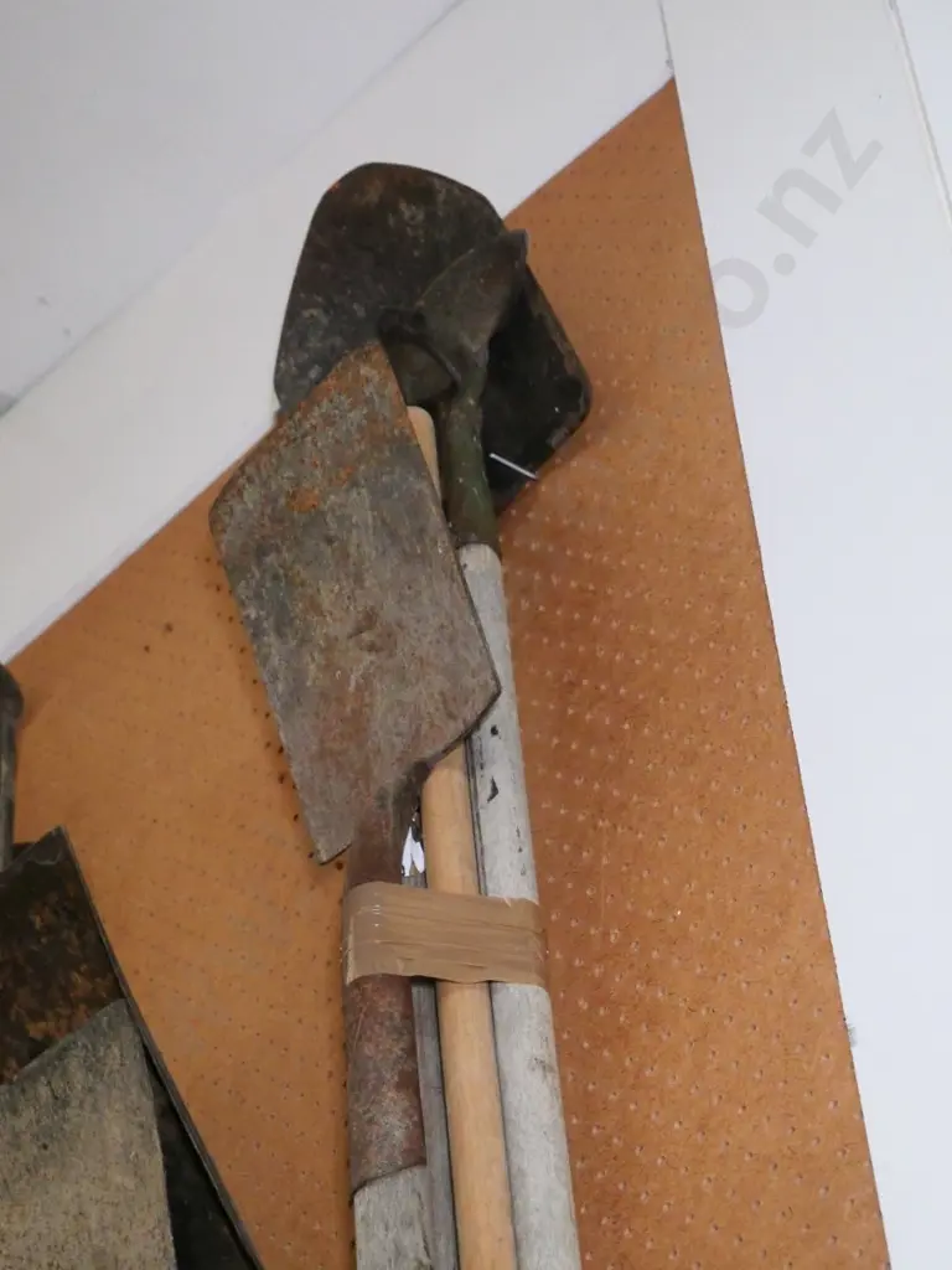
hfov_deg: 18.4
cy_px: 635
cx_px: 476
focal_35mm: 80
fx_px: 2934
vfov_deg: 24.4
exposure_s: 1/100
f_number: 5.5
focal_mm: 40
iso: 6400
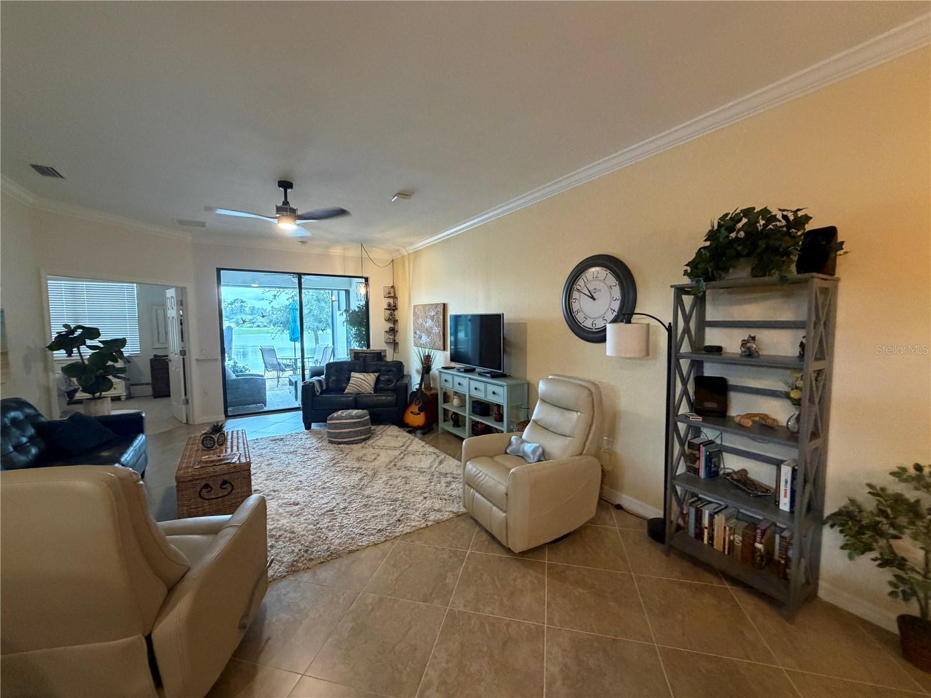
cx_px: 466
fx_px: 377
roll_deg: -0.3
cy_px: 349
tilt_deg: -4.5
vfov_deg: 85.7
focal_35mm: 14
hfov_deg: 102.1
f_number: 2.2
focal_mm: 2.22
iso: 500
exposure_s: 1/60
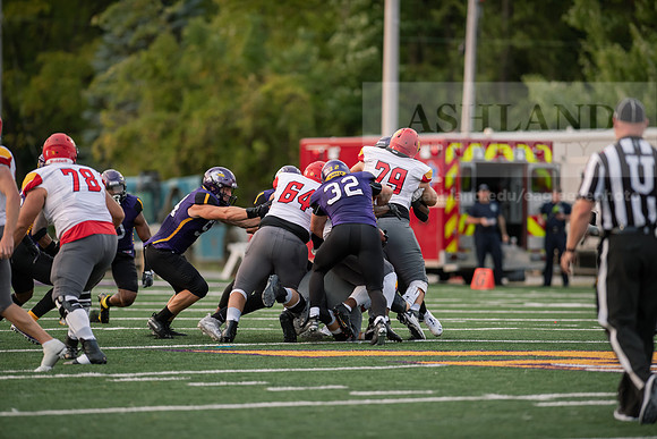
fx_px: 5476
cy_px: 220
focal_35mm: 300
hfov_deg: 6.9
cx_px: 328
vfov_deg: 4.6
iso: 1250
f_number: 3.2
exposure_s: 1/1250
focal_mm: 300
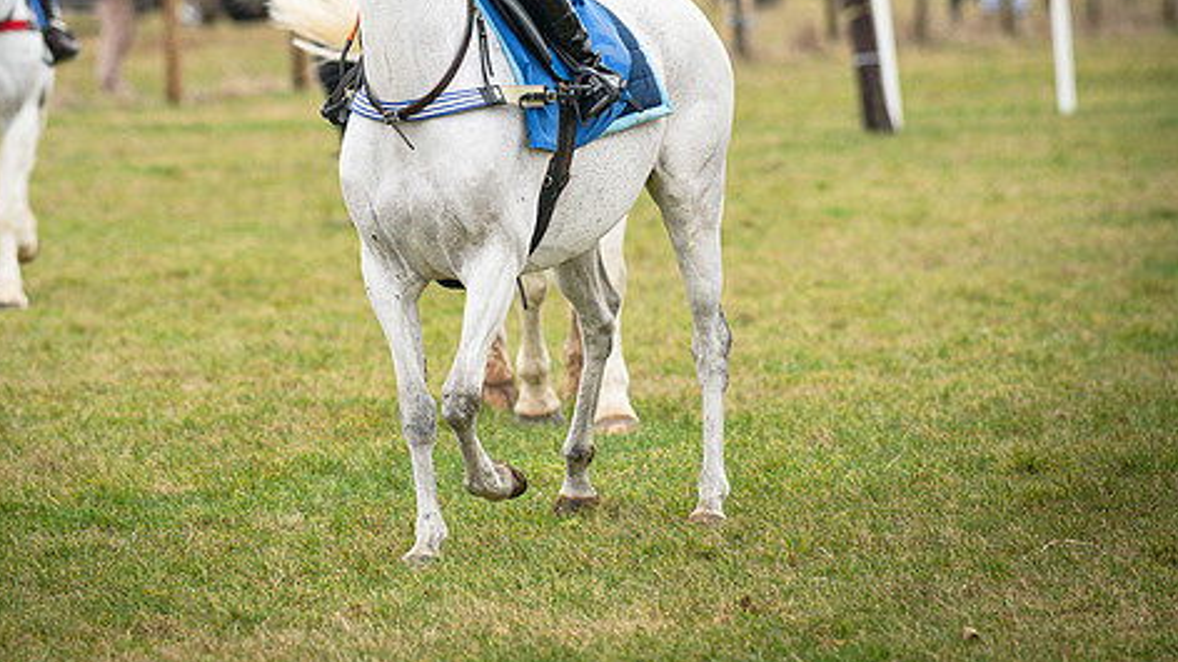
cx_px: 485
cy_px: 122
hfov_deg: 7.1
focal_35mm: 303
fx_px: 9460
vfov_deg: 4.0
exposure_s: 1/1150
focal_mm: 135
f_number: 2.2
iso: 640
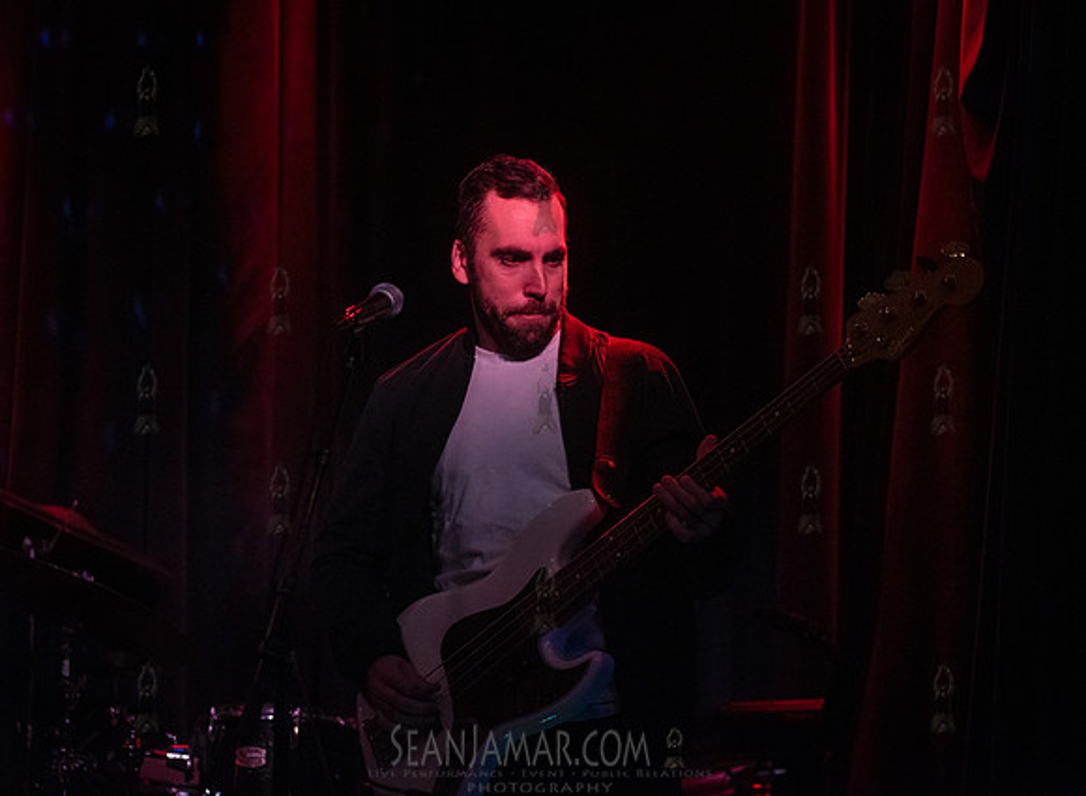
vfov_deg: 15.4
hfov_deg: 20.9
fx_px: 2938
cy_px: 386
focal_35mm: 94
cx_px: 589
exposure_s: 1/320
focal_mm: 86
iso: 8000
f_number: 2.8
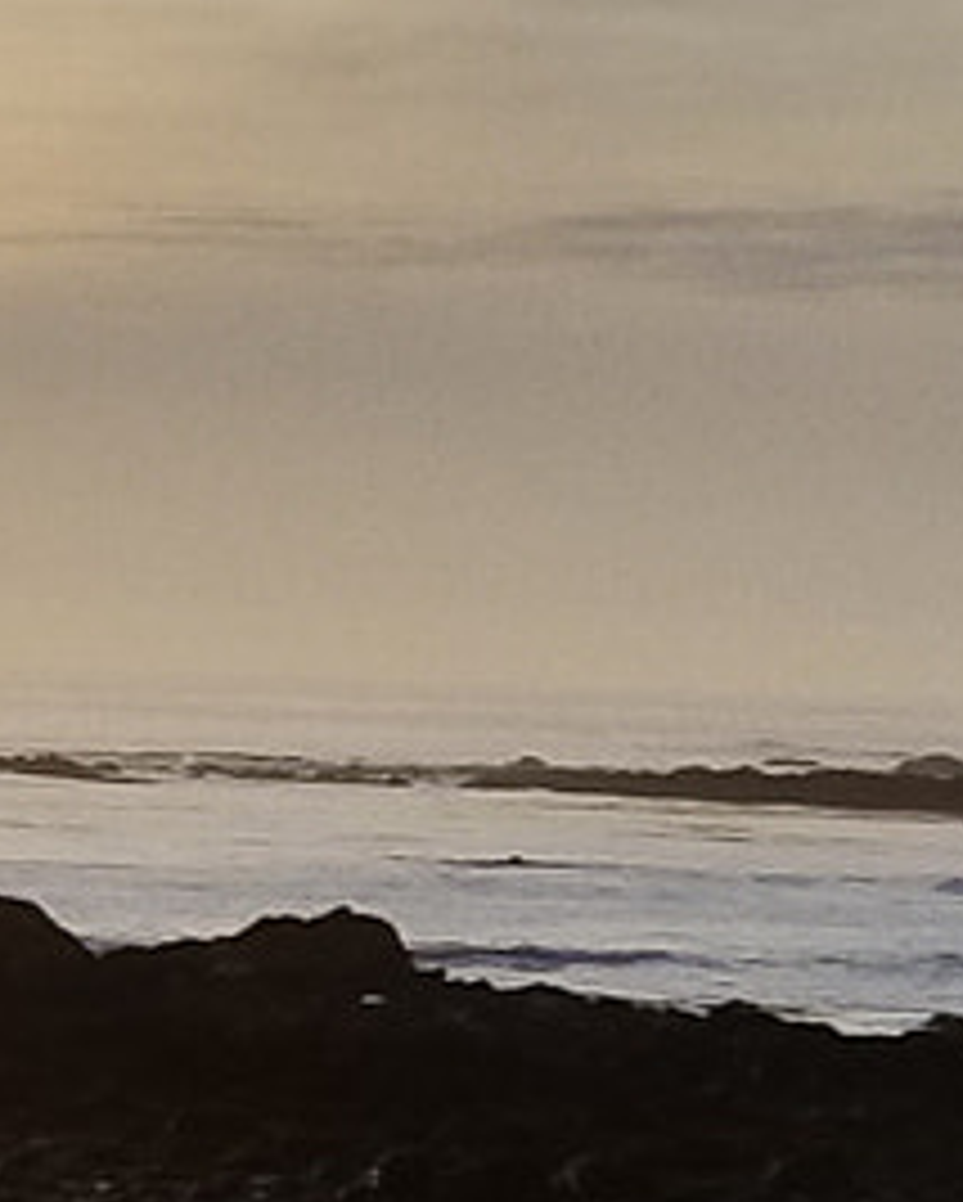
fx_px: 5409
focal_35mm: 152
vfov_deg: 12.5
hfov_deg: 8.5
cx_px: -1962
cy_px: 1319
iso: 50
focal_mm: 4.25
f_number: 1.7
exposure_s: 1/5952
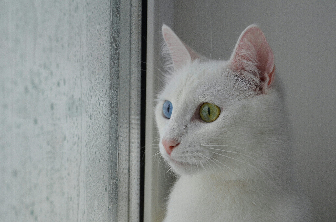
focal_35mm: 82
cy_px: 111
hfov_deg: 24.7
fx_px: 768
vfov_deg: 16.5
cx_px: 168
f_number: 5.6
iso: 400
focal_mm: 55
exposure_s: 1/100
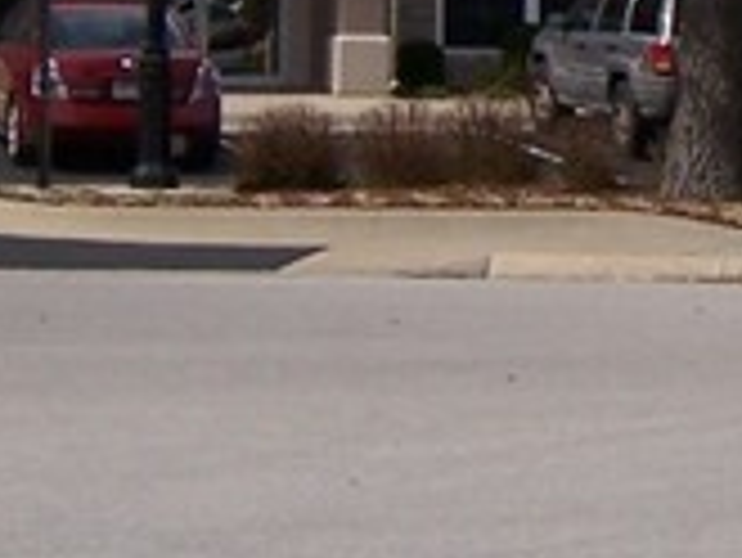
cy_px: 0
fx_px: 4397
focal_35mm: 205
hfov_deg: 9.4
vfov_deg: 7.2
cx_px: 1048
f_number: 5.6
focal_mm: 5.5
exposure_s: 1/750
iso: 80
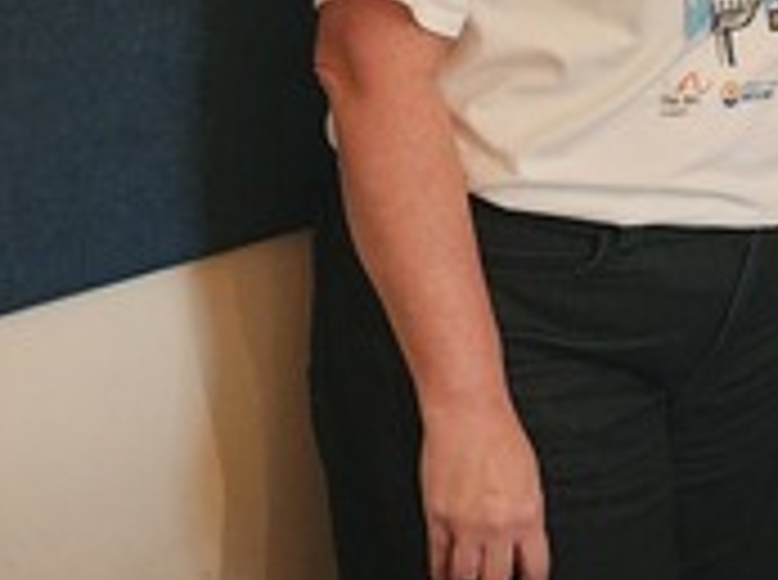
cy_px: -256
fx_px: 1794
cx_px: 1021
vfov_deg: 16.9
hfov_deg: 21.9
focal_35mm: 80
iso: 640
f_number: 1.8
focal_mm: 6.4
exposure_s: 1/40
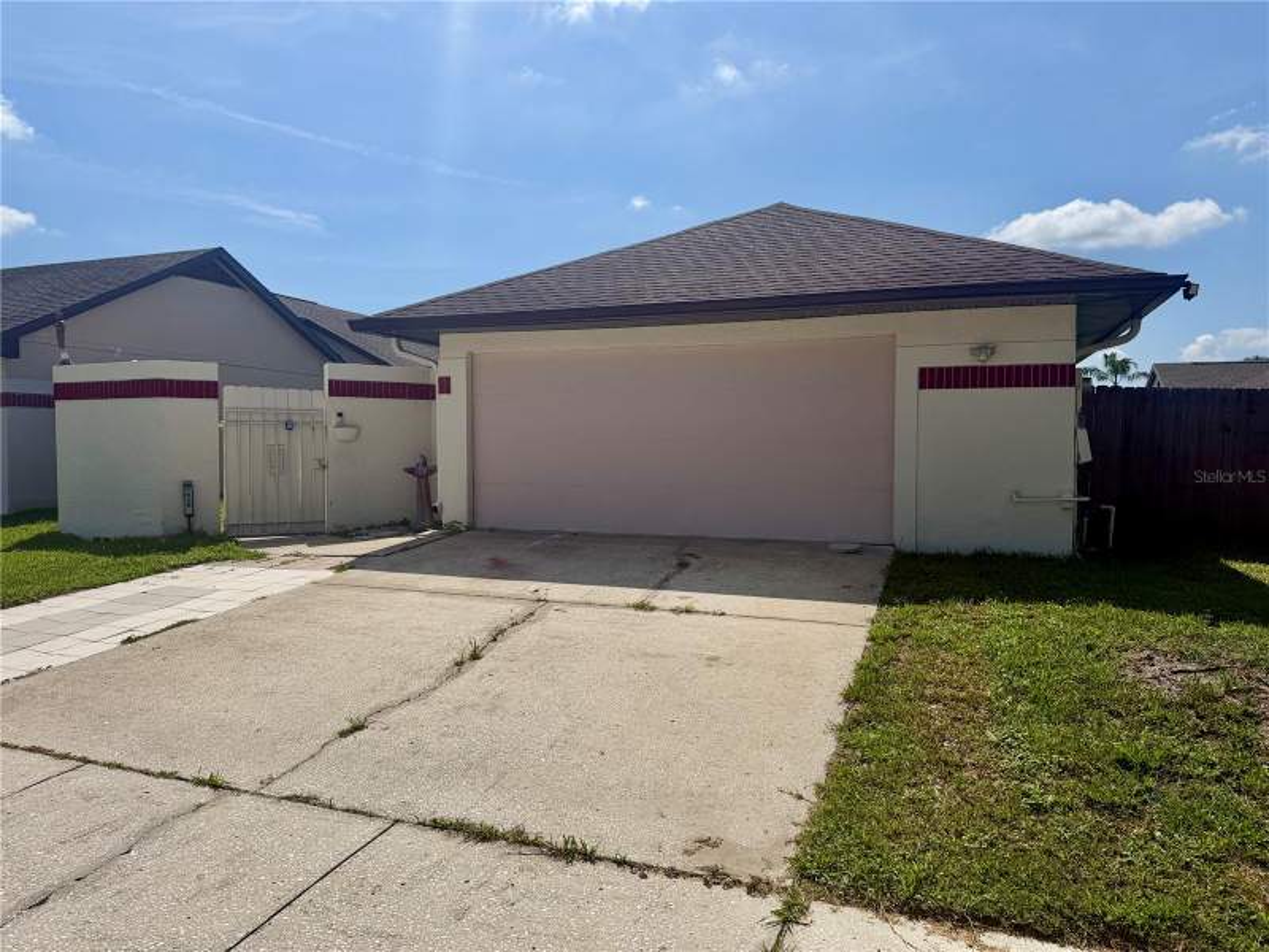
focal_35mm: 24
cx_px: 634
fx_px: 880
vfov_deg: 56.8
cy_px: 476
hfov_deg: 71.6
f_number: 1.78
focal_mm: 6.76
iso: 80
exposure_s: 1/10309
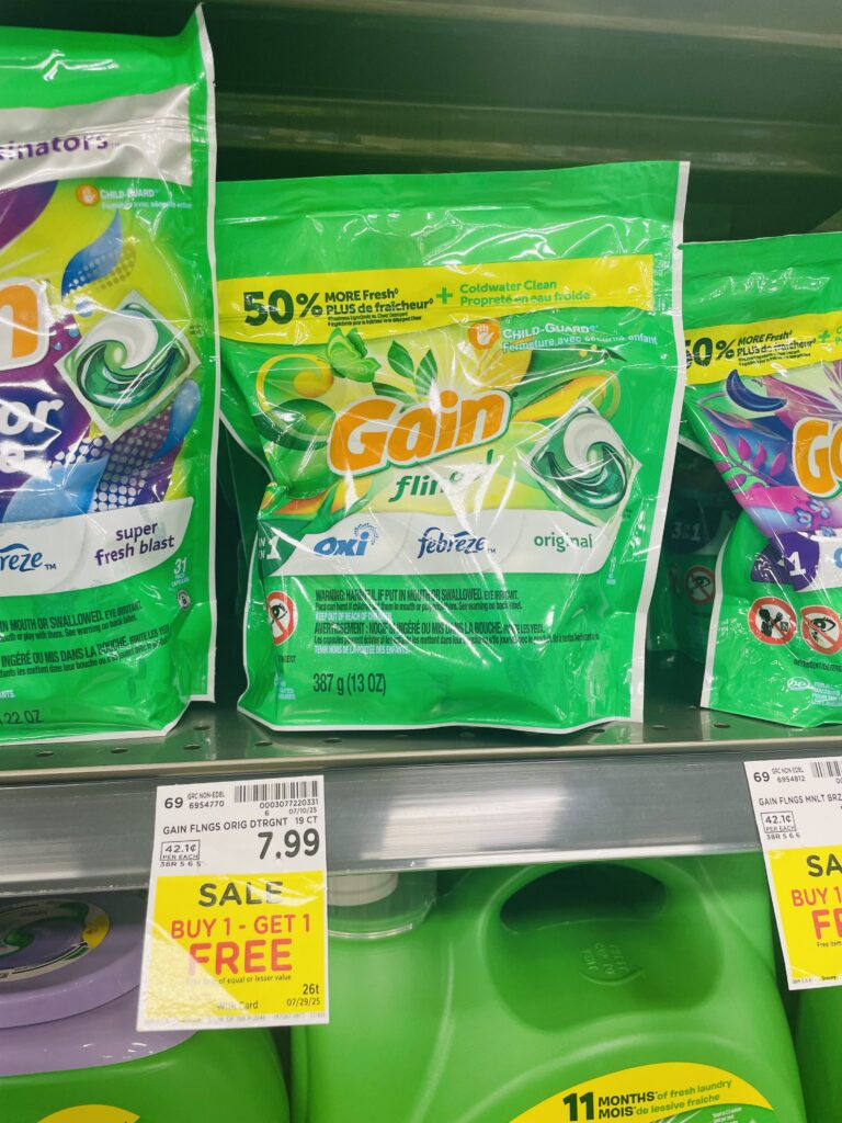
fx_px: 843
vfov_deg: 67.3
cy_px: 562
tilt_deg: -6.1
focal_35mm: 26
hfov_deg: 53.1
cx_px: 421
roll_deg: +0.4
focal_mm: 4.2
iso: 64
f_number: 1.6
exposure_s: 1/62
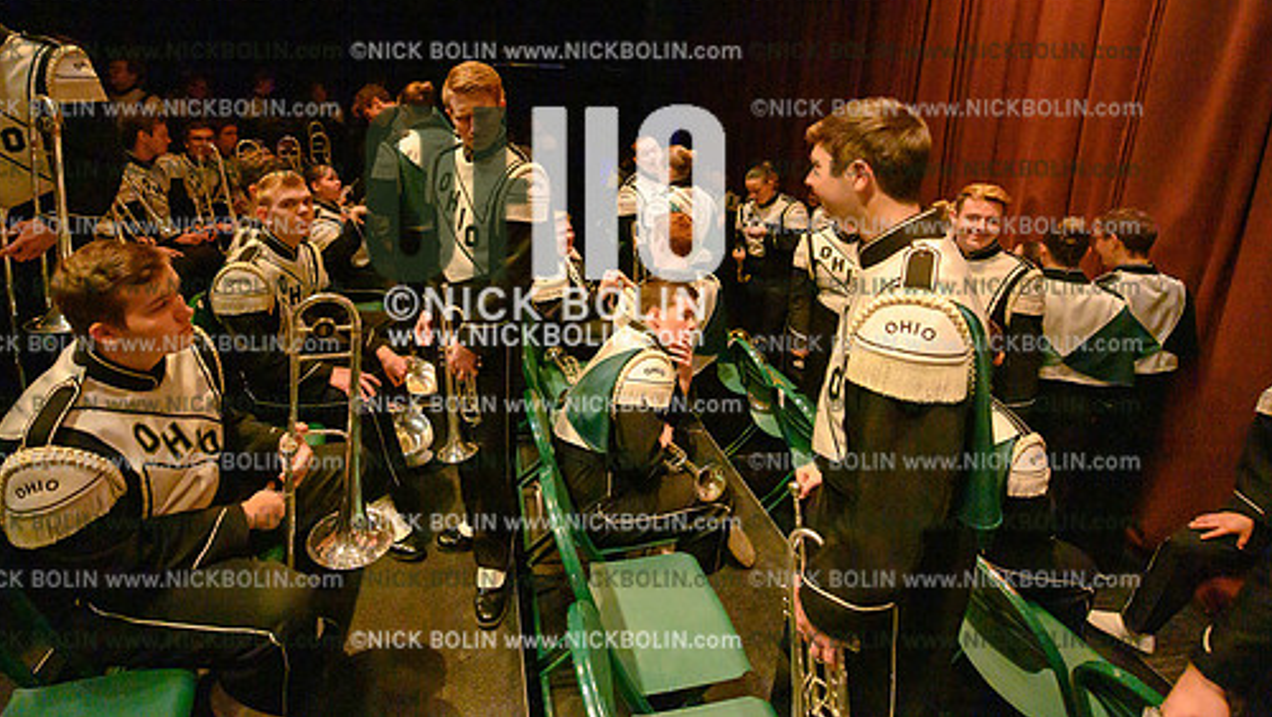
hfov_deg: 95.2
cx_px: 544
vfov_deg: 62.1
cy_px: 228
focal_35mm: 17
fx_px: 574
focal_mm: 14
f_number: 2.8
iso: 25600
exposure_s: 1/320
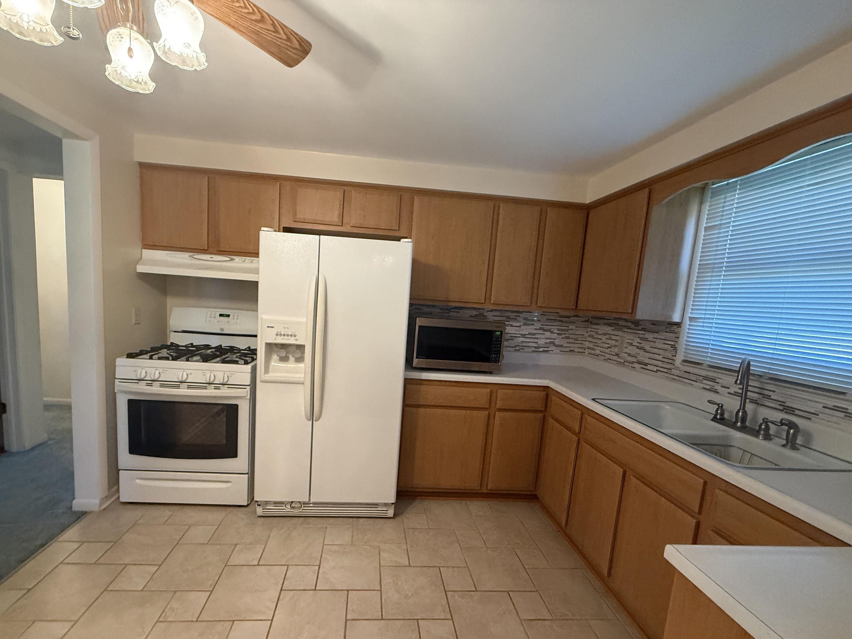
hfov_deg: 98.1
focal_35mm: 15
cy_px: 341
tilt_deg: -6.0
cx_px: 400
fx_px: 369
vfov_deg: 81.6
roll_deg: -3.7
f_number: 2.2
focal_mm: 2.22
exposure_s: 1/60
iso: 640
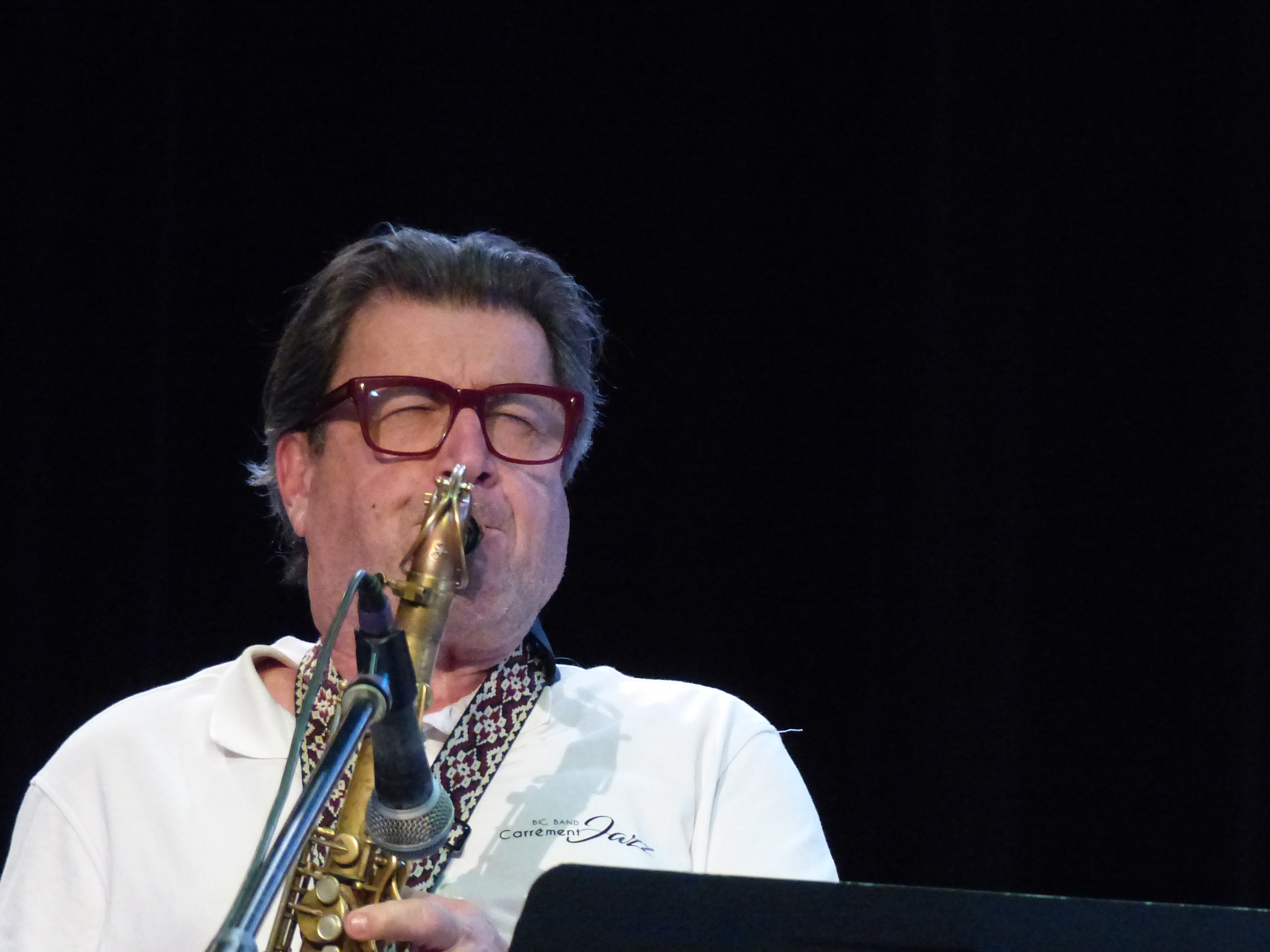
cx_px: 635
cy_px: 476
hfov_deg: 7.5
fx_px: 9686
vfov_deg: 5.6
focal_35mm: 264
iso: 1600
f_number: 2.8
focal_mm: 43.3
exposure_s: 1/50
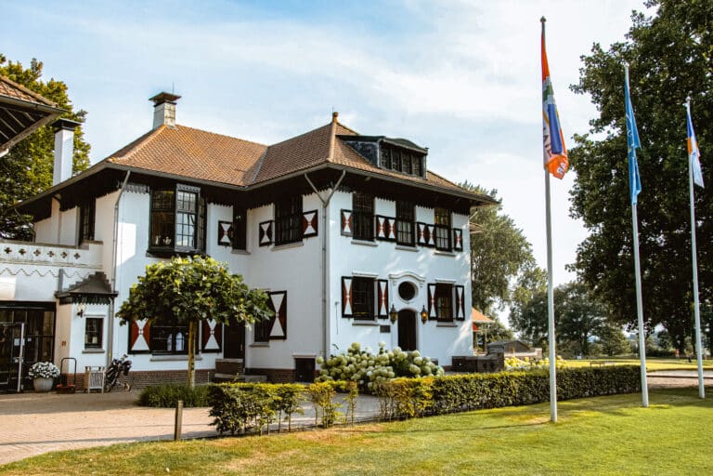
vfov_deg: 36.9
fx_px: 713
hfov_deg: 53.1
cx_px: 356
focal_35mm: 36
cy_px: 238
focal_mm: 24
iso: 200
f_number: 10
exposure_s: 1/400
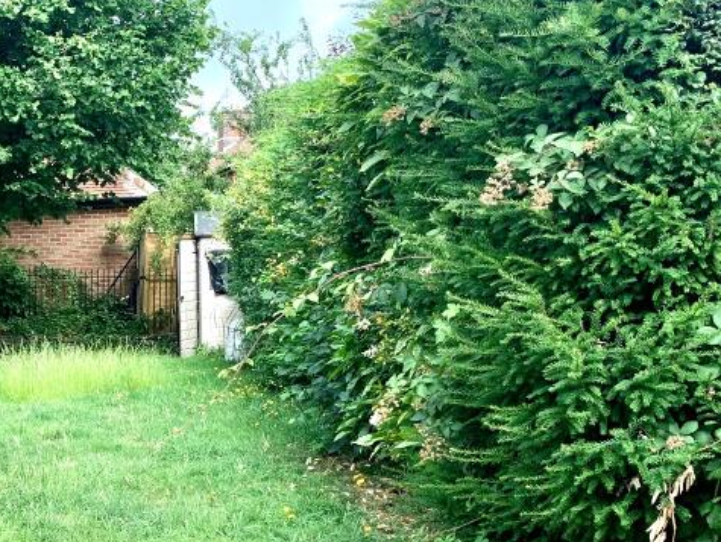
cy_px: 501
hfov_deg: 32.8
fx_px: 1167
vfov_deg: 25.2
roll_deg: +1.1
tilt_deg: -9.7
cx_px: 91
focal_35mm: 56
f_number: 1.8
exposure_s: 1/520
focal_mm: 4.25
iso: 25
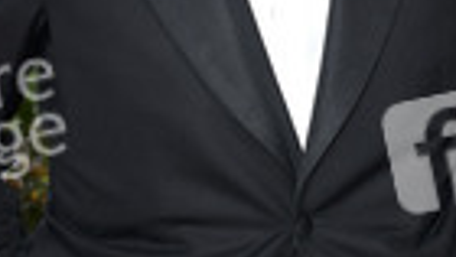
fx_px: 2239
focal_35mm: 185
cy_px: -26
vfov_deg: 6.5
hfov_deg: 11.6
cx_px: 254
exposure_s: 1/250
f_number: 6.3
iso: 640
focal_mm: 62
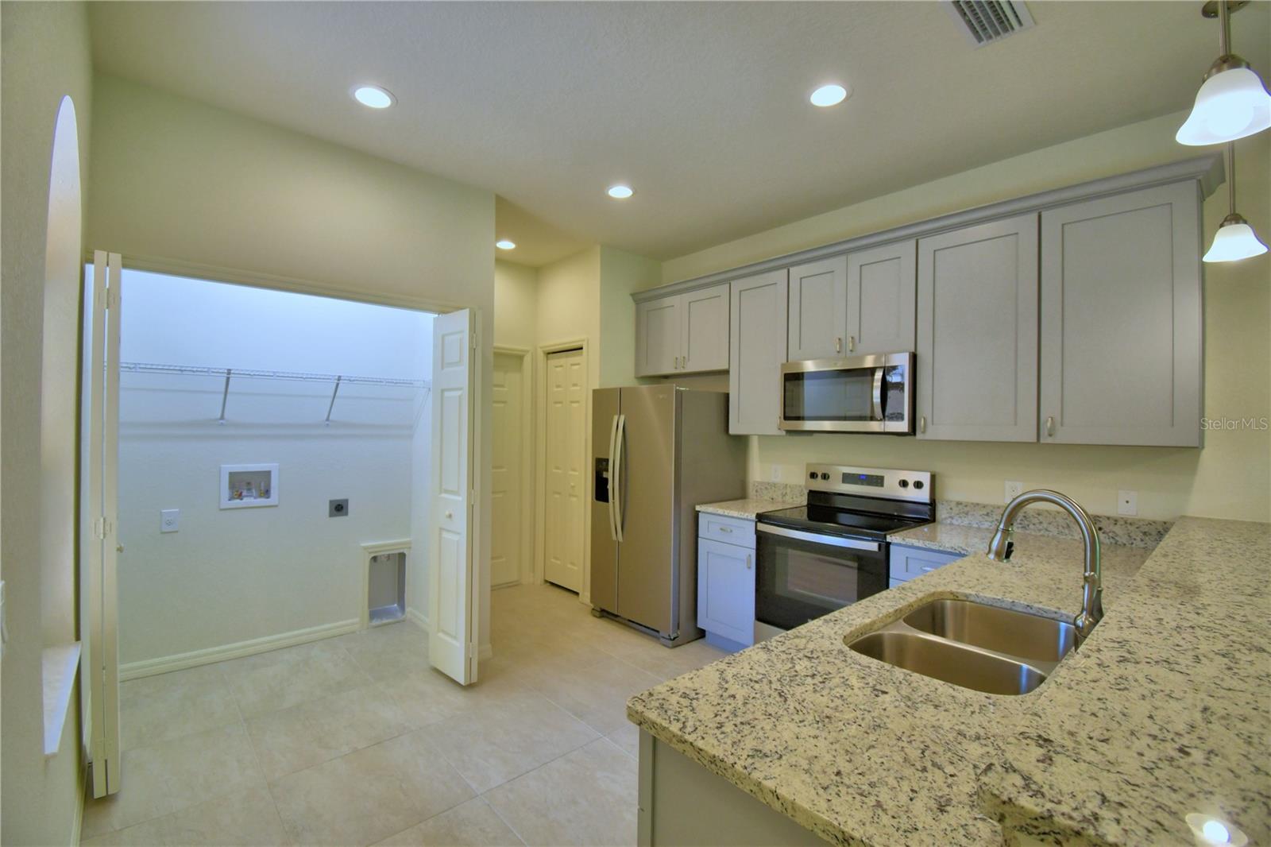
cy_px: 424
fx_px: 529
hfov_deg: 100.4
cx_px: 636
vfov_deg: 77.3
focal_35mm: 15
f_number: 4.5
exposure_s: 1/125
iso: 360
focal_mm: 10
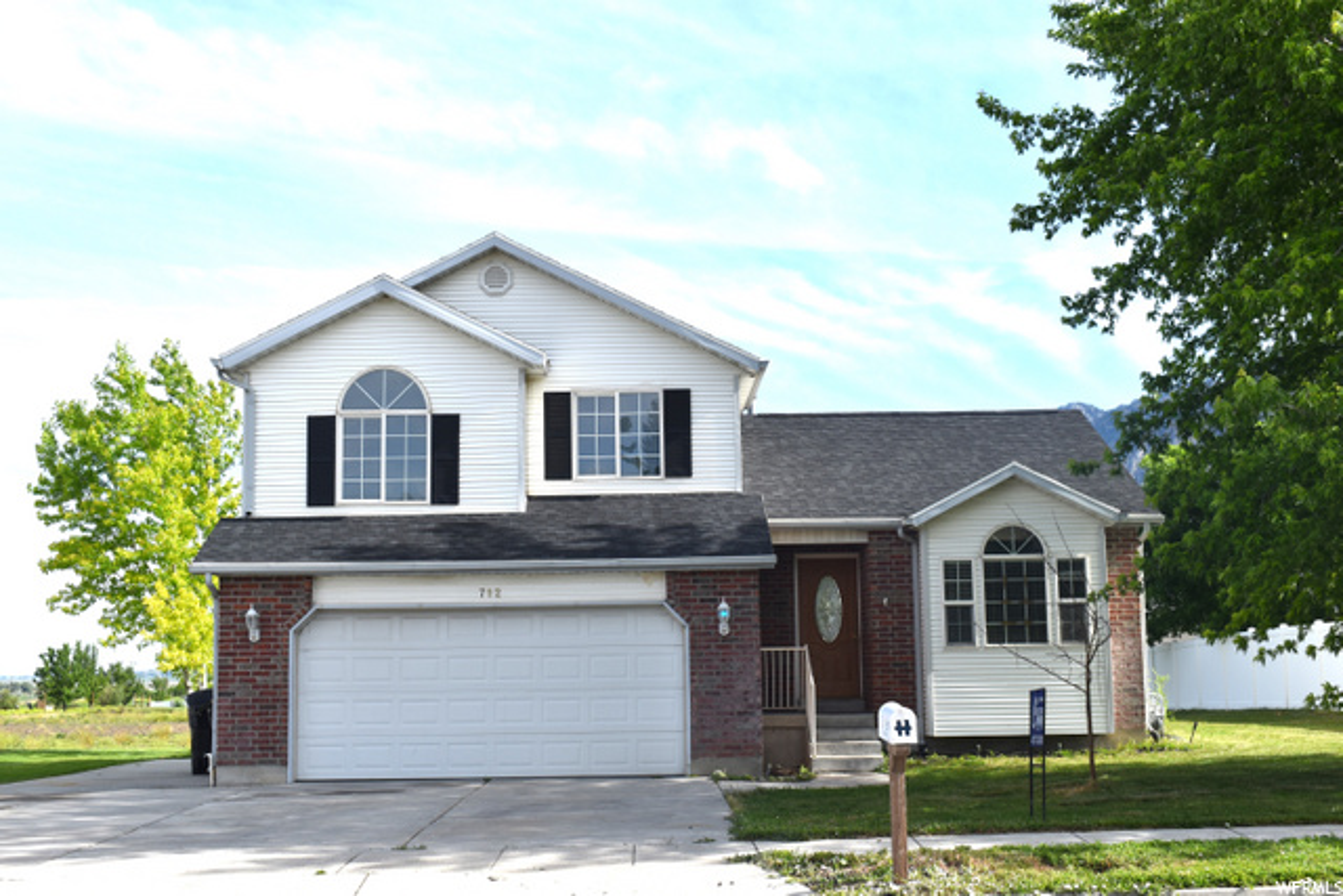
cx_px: 672
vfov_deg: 29.0
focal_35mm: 46
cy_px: 448
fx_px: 1735
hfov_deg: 42.3
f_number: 8
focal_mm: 31
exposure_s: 1/250
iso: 100
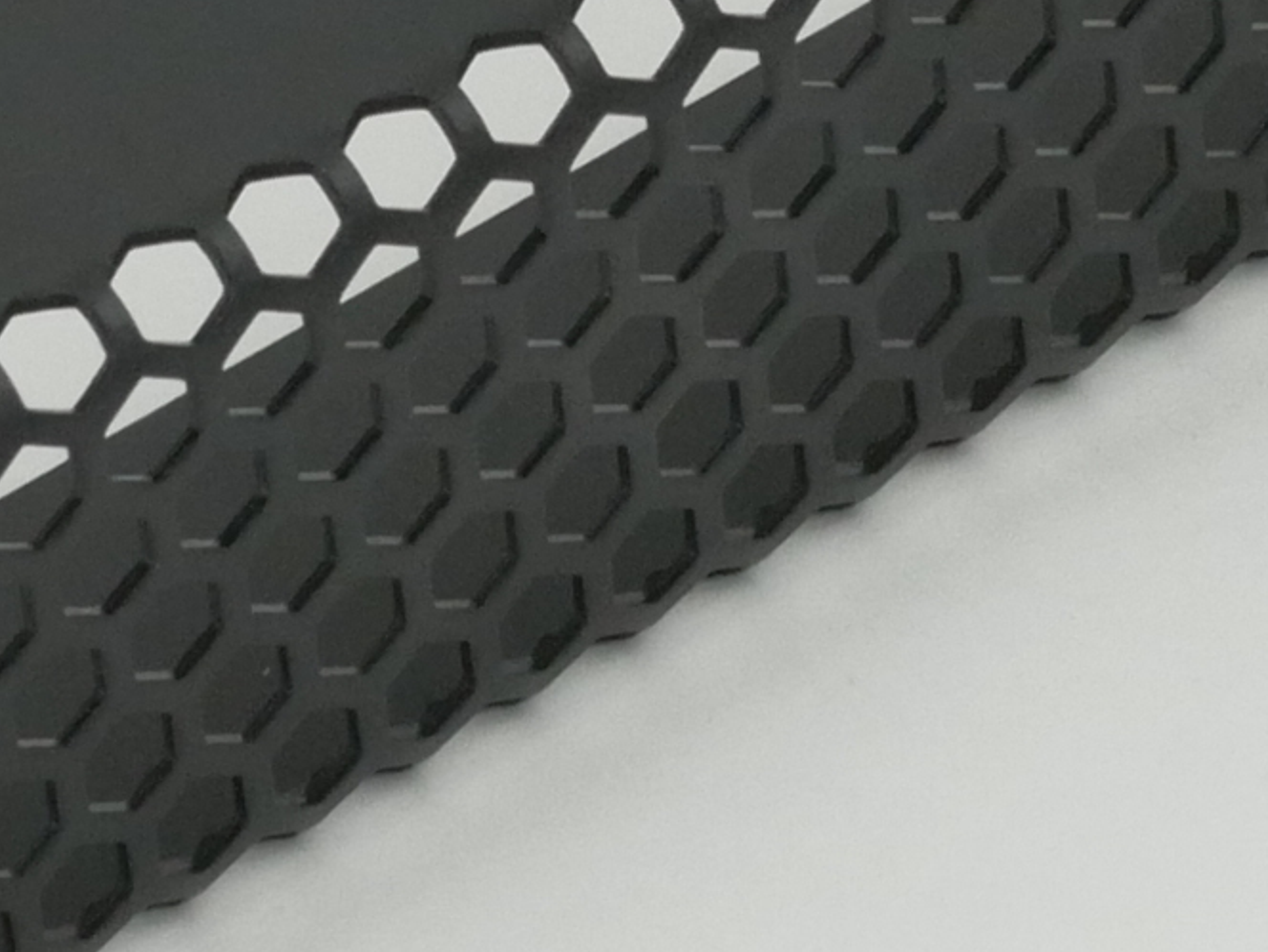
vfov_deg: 3.6
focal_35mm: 415
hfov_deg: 4.8
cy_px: -210
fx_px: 15213
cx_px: 1031
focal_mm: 30
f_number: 6.3
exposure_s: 1/200
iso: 800
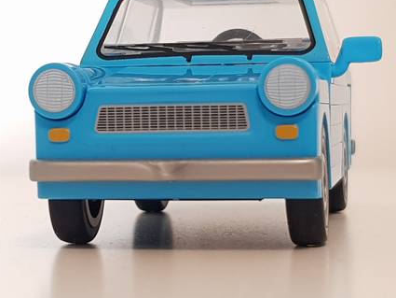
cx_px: 144
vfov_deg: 26.5
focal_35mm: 55
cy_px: 174
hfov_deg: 34.7
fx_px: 629
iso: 160
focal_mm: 4.3
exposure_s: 1/31
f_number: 1.7
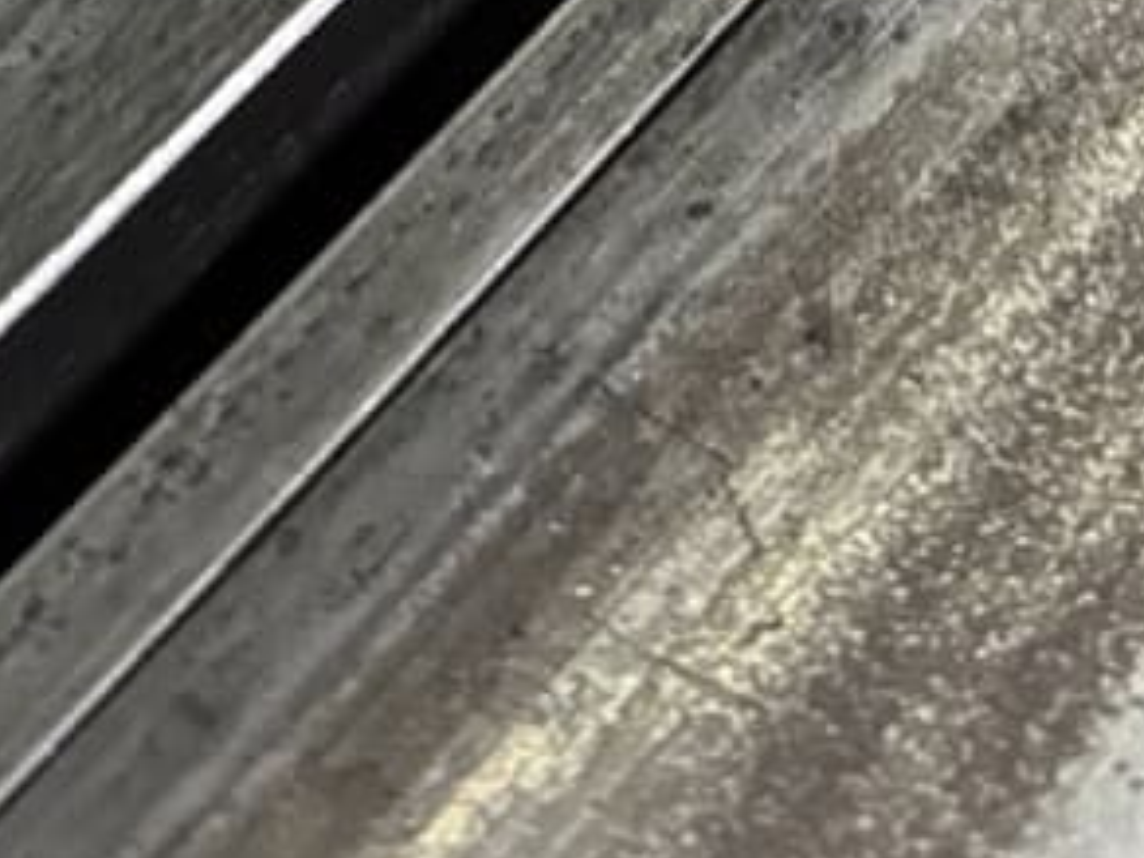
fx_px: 3768
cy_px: -811
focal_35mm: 114
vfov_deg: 11.7
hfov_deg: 17.2
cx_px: 701
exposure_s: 1/40
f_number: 1.6
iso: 640
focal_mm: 6
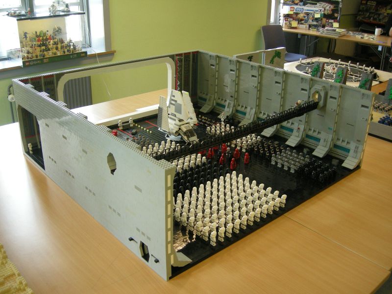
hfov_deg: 51.4
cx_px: 196
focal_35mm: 36
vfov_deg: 39.7
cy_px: 147
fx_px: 408
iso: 208
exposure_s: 1/59.8
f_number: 2.7
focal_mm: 7.5
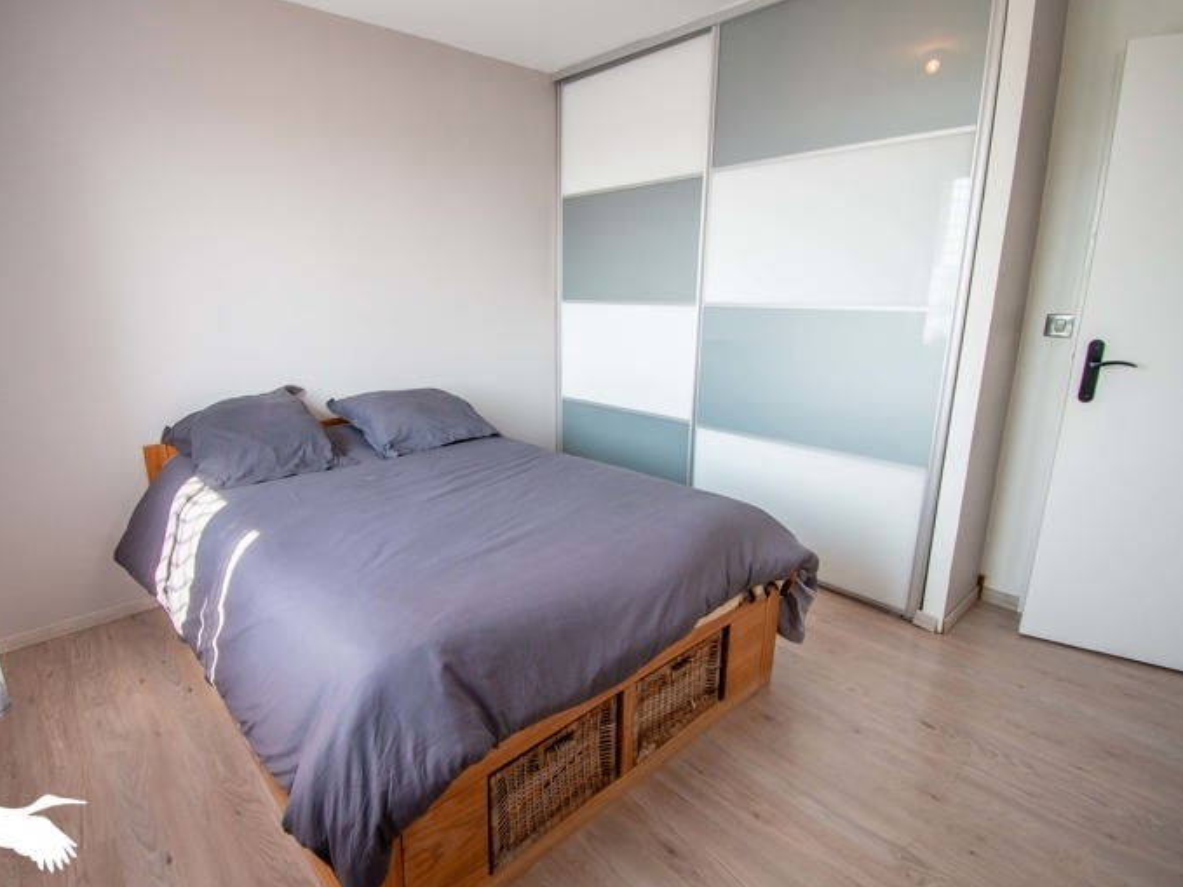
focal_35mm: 17
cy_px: 435
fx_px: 581
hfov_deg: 90.7
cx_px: 524
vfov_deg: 74.7
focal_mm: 10
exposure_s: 1/100
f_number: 5
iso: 500
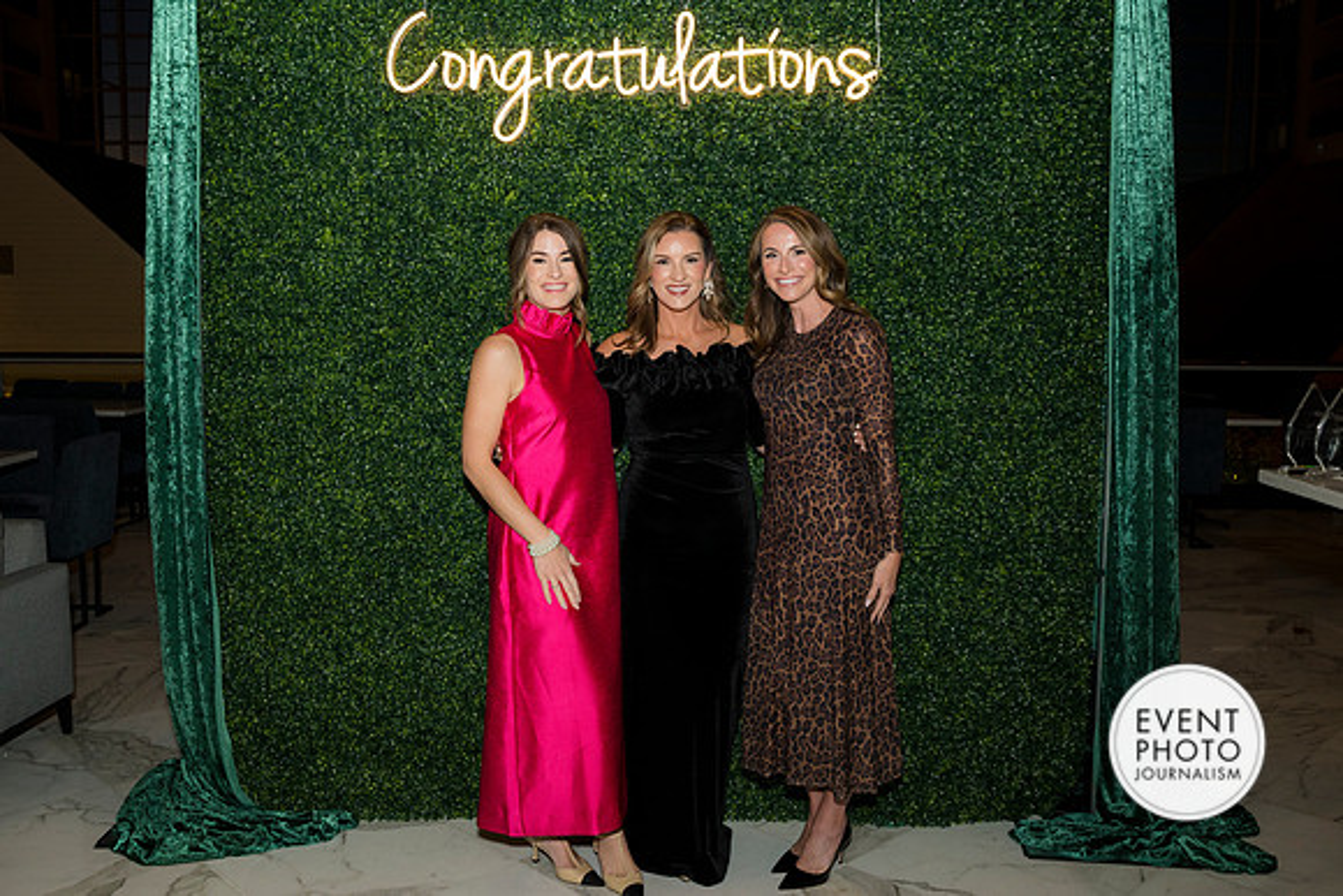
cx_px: 672
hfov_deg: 58.7
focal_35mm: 32
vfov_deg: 41.1
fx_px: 1194
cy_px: 448
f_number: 5
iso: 800
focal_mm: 32
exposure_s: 1/160
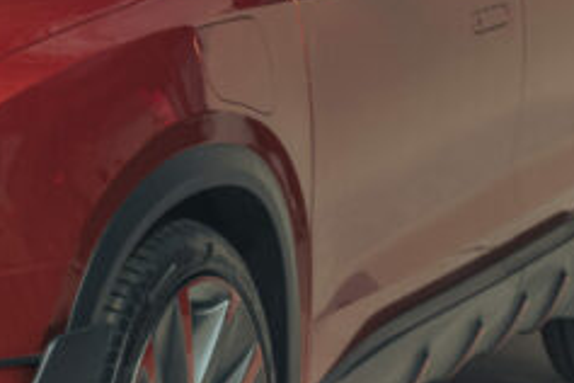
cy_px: -118
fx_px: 2758
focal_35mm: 173
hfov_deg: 10.6
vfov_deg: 7.8
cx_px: -698
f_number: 2.8
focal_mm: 33
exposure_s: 1/320
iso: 1000
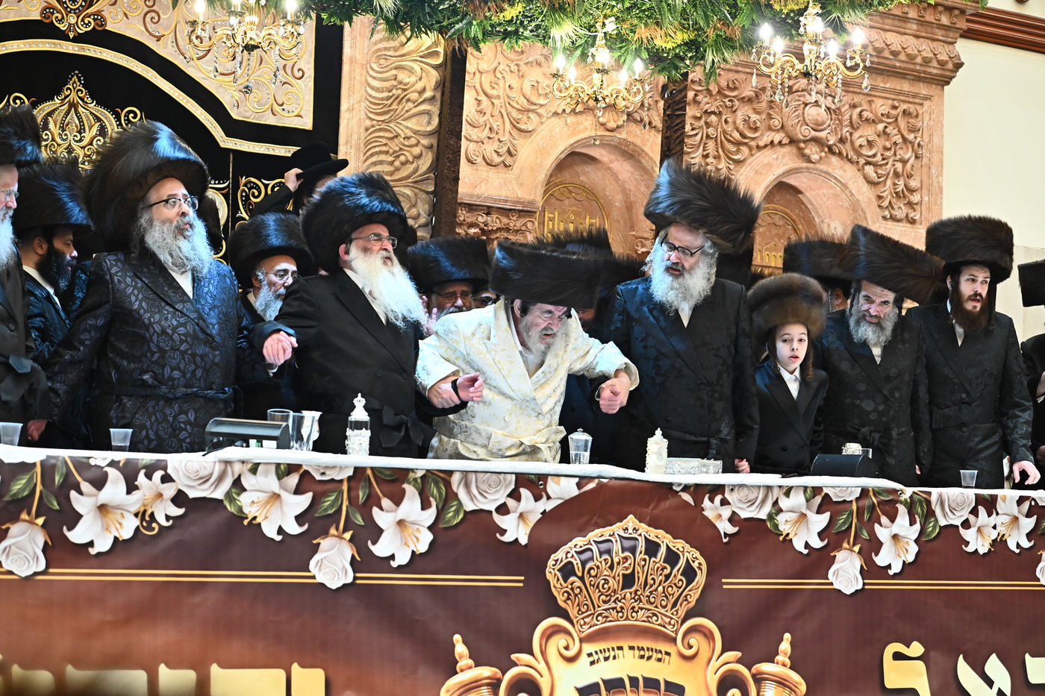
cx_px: 522
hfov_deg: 28.8
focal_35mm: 70
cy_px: 348
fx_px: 2032
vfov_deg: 19.5
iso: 2500
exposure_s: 1/200
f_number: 5
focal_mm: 70
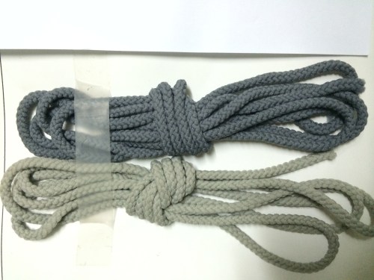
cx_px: 187
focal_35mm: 30
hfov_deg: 60.0
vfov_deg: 46.8
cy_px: 140
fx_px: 324
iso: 320
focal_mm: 4.12
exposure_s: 1/33
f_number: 2.2
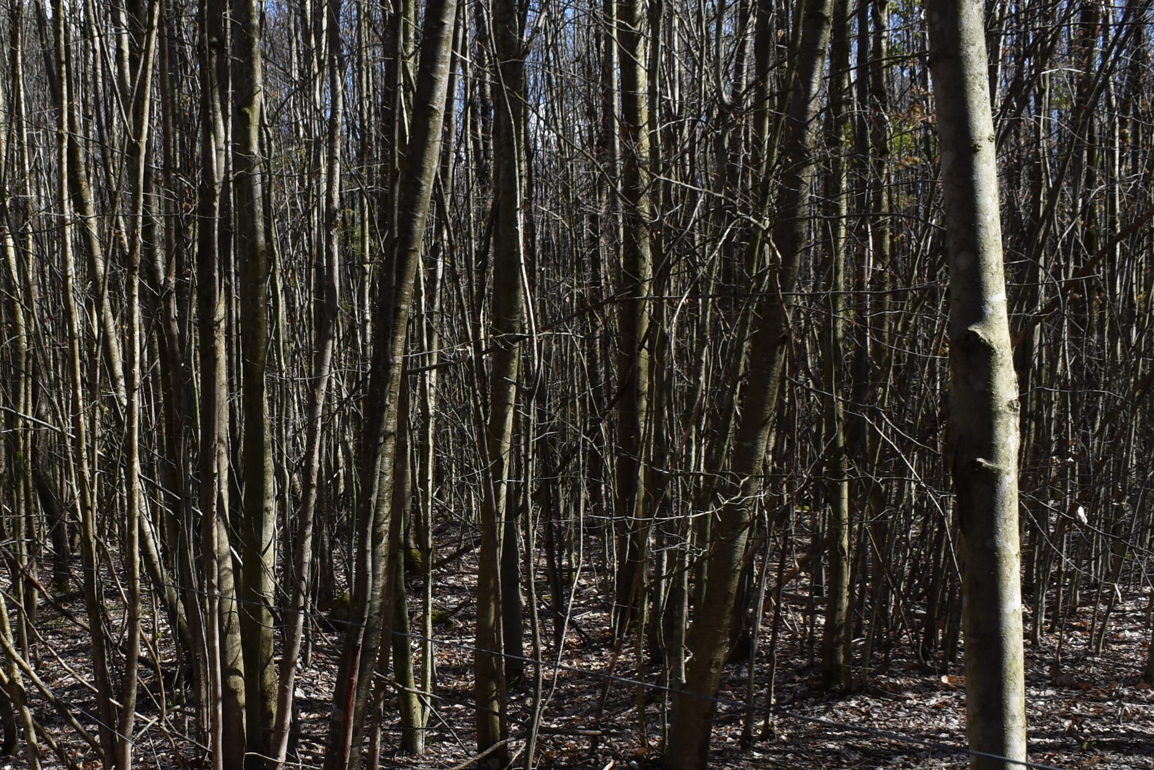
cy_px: 591
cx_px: 239
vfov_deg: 23.1
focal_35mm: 58
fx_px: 1860
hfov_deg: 33.5
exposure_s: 1/250
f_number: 8
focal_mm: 18
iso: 220
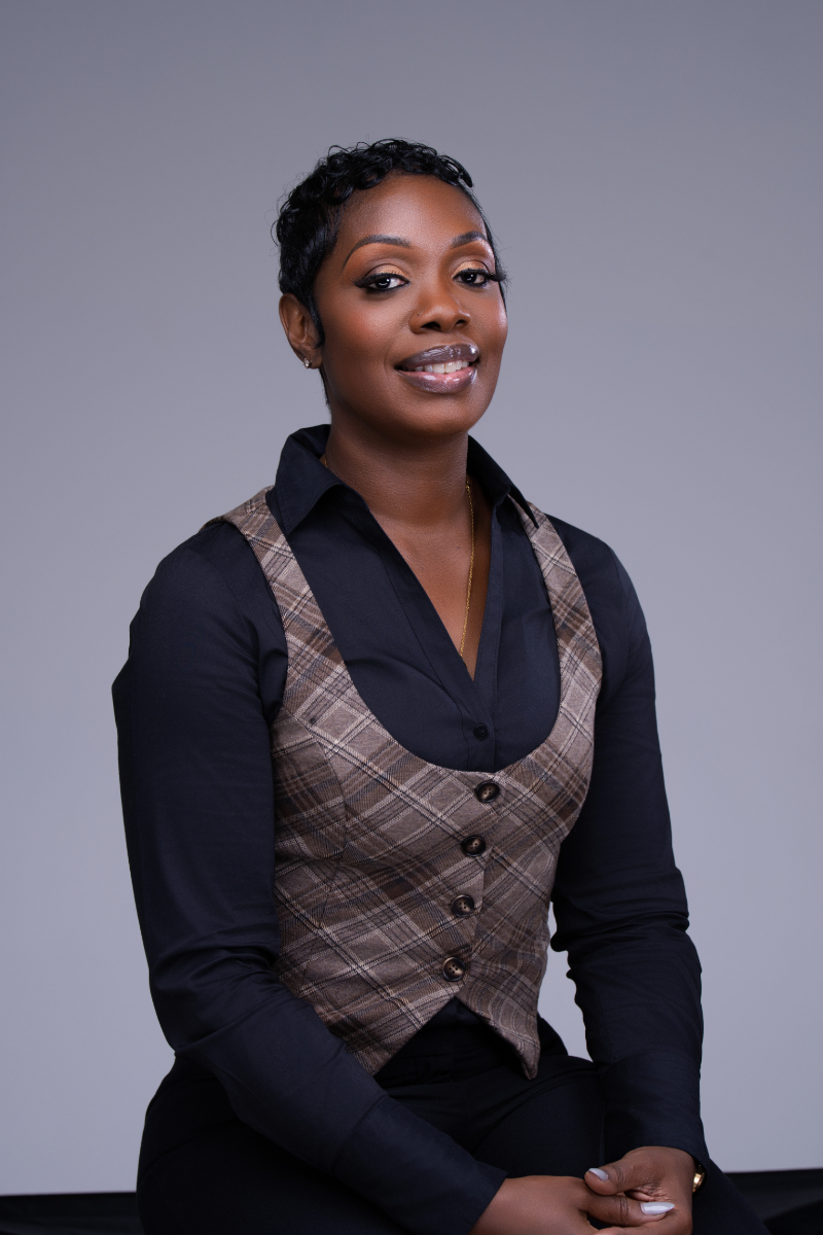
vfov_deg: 25.7
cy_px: 618
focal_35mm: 79
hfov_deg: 17.3
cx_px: 412
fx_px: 2709
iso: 100
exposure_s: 1/250
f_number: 8
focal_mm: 79
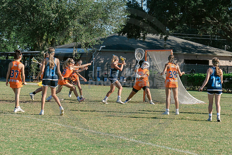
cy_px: 70
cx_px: 142
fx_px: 926
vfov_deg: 9.6
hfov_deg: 14.3
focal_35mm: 144
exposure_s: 1/800
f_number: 5.6
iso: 250
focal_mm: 70
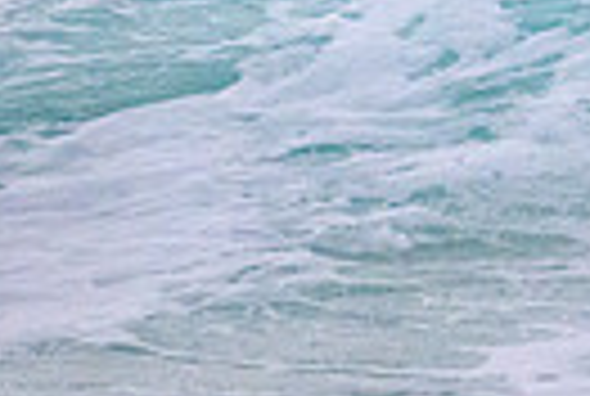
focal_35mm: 2650
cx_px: 1261
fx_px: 43529
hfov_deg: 0.8
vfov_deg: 0.5
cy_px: -151
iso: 11400
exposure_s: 1/2000
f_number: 11
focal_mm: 600
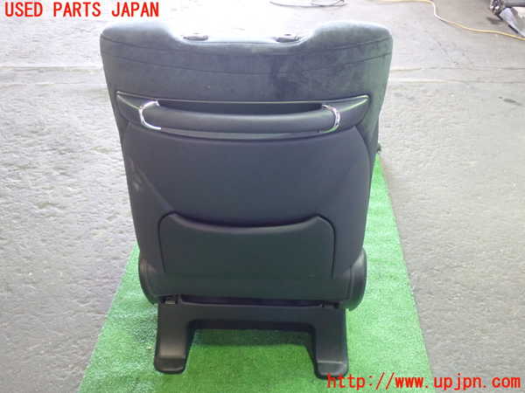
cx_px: 262
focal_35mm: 36
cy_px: 196
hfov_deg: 51.4
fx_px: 546
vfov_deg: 39.7
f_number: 2.5
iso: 800
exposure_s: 1/25
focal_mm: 6.37
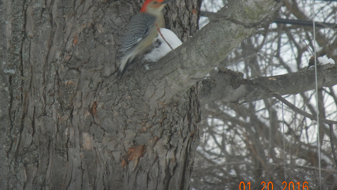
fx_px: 3985
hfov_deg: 4.8
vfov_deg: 2.7
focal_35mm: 446
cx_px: 107
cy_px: 50
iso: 160
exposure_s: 1/58
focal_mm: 54
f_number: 5.6
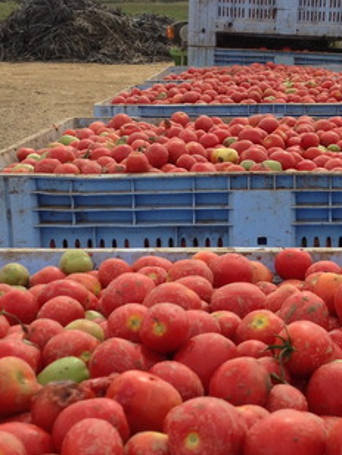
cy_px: 291
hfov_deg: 18.3
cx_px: 259
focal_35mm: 80
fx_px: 1053
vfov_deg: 24.3
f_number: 2.4
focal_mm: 4.13
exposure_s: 1/1355
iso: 50
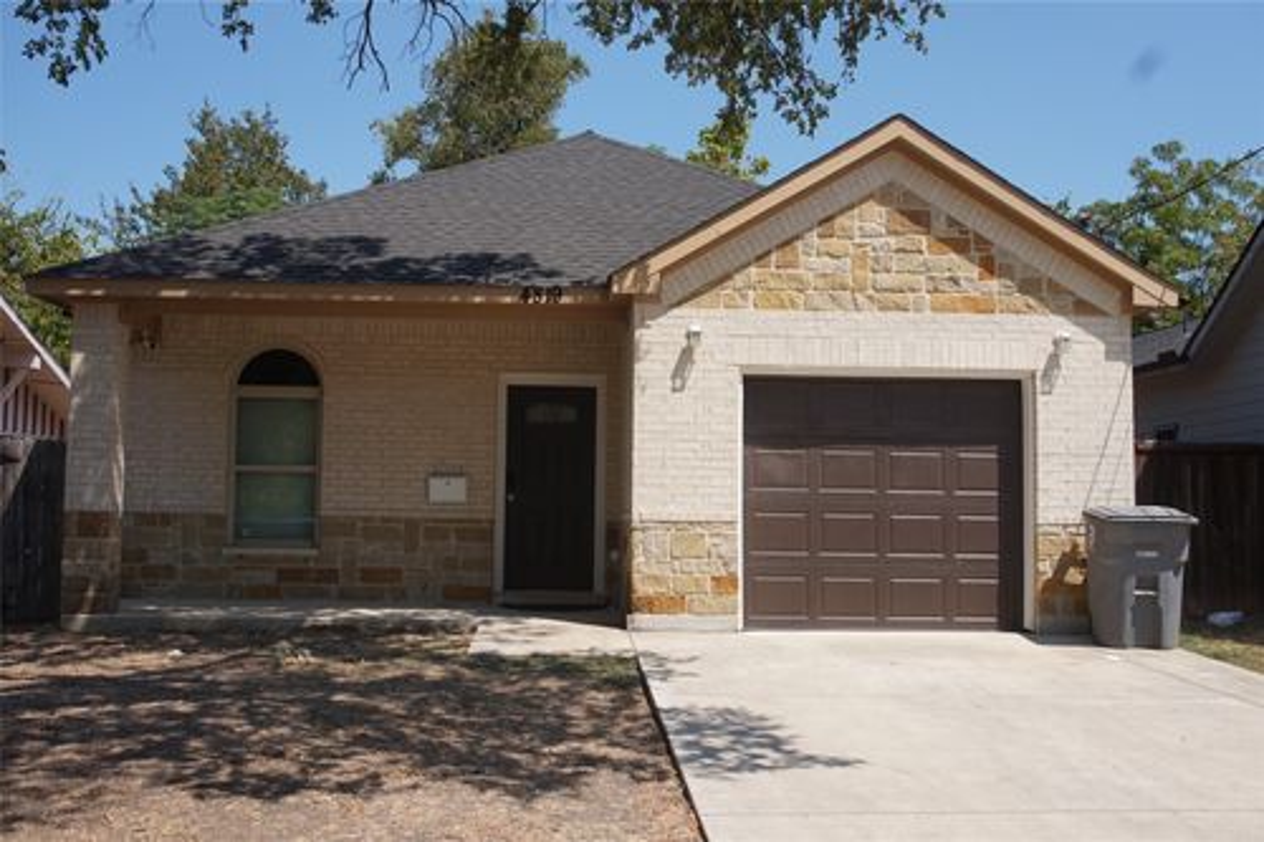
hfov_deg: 53.1
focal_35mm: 36
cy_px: 421
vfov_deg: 36.8
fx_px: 1264
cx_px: 632
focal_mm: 24
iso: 100
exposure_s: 1/250
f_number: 8
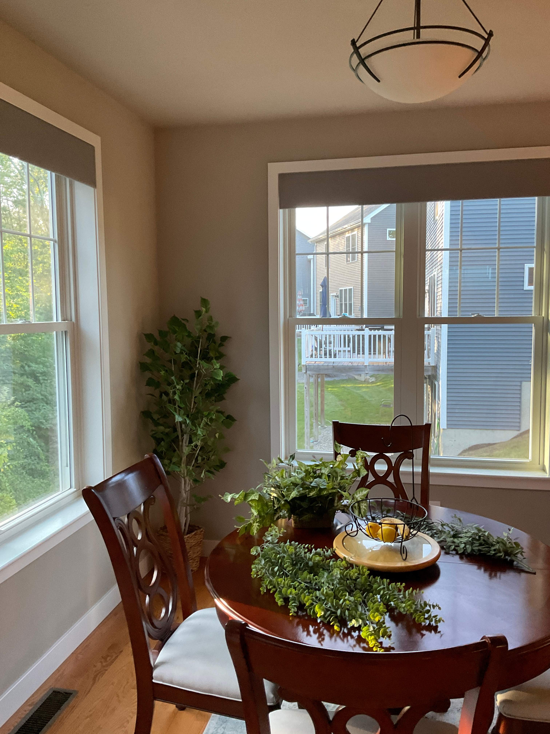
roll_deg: -0.8
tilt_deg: -5.5
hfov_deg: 48.2
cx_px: 275
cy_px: 367
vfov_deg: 61.7
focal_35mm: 29
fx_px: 614
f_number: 1.8
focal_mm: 3
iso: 125
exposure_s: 1/60
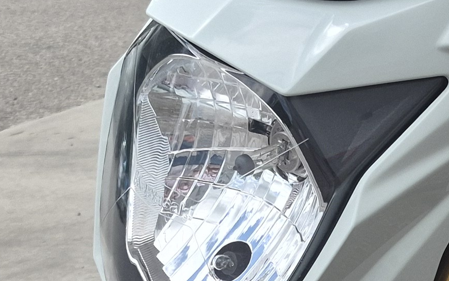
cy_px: 339
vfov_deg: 11.4
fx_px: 1370
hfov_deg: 17.9
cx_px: 496
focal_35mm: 112
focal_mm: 5.4
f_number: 1.8
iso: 80
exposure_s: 1/2104
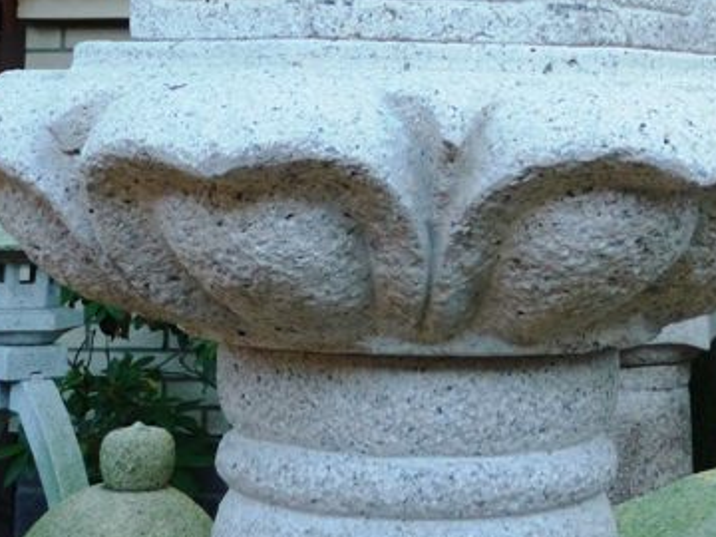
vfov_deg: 15.4
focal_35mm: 89
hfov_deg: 22.0
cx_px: 442
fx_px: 1841
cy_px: -245
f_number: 3.9
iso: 200
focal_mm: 6.7
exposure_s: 1/30
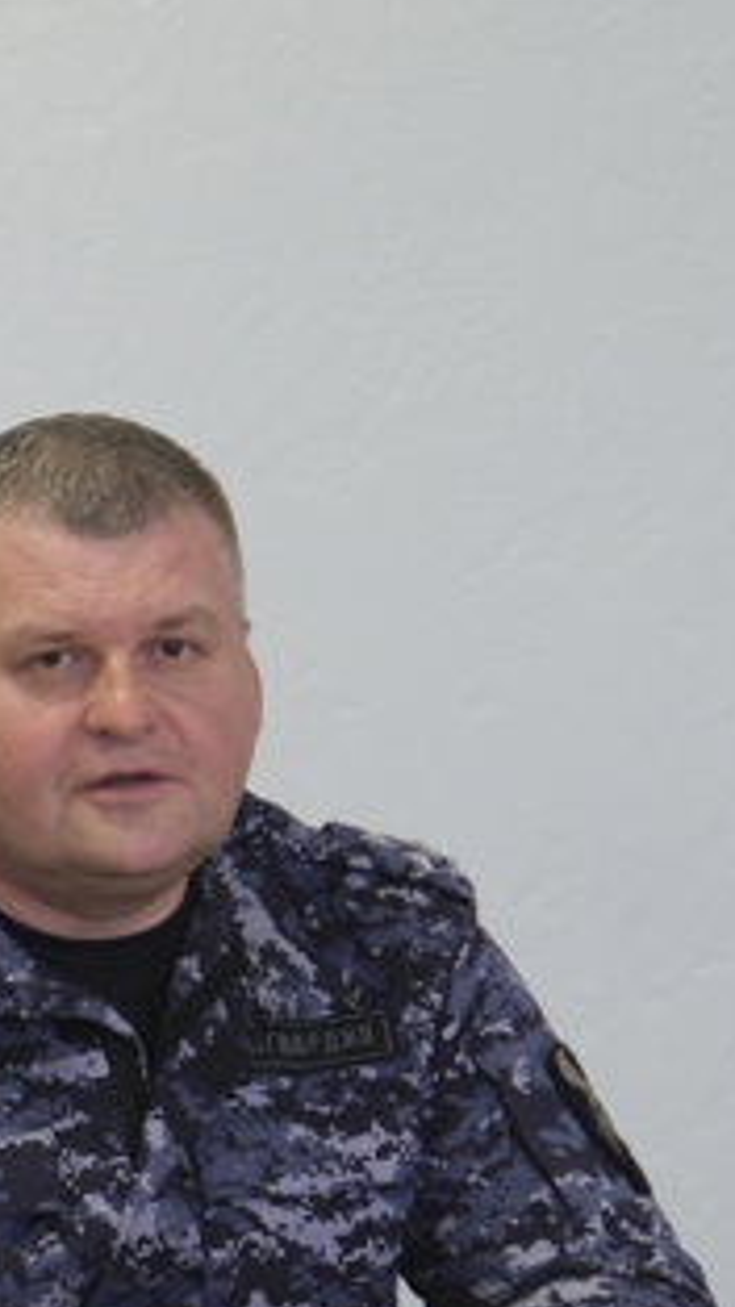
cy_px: 977
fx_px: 7659
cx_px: -522
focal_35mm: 221
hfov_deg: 5.4
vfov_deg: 9.7
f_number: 4
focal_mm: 58.6
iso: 1250
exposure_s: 1/85.5
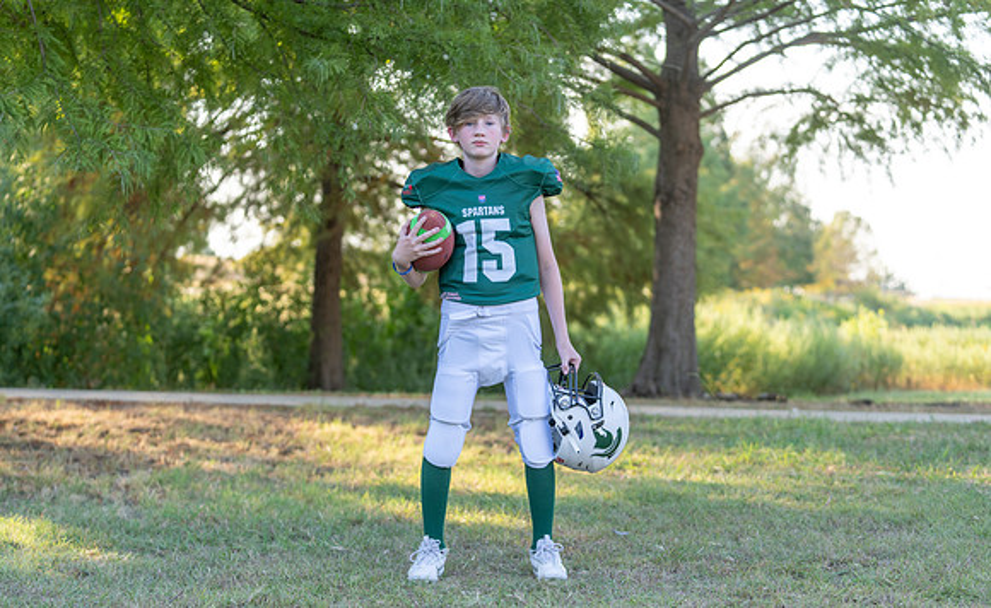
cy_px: 311
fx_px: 2000
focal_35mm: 74
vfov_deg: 17.3
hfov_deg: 27.8
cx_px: 497
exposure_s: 1/320
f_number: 2.8
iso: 125
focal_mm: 70
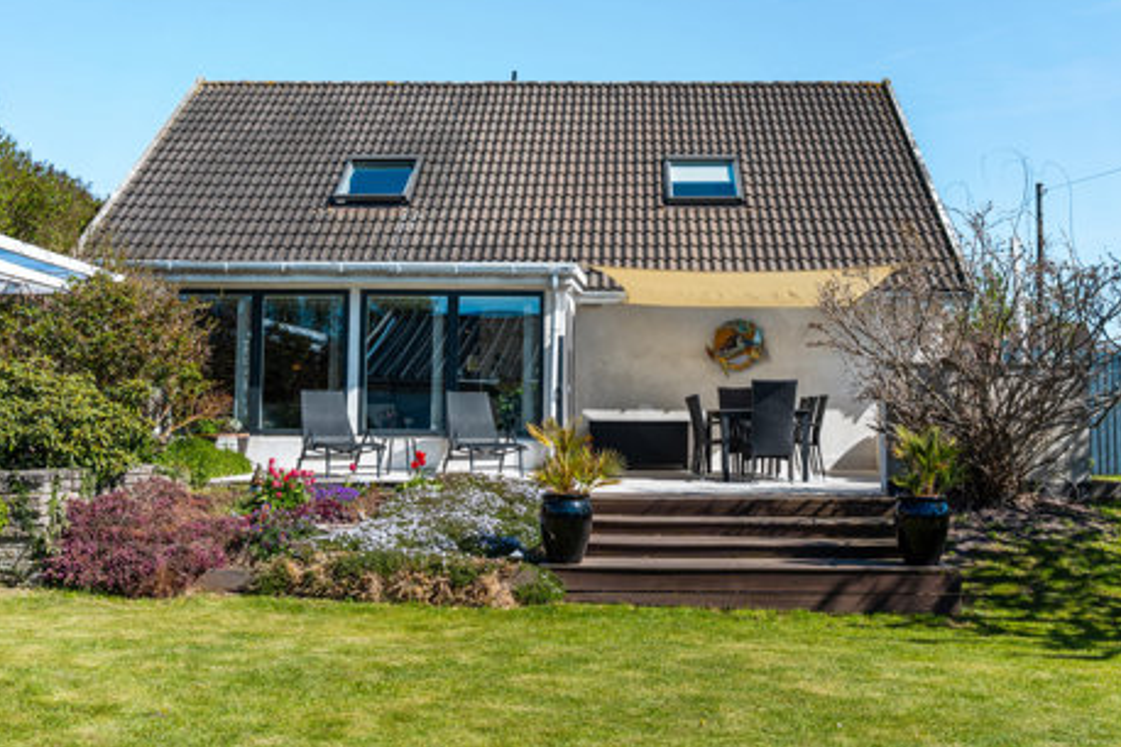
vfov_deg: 35.0
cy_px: 336
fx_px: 1183
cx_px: 612
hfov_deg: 50.6
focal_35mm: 38
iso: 200
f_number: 8
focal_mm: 29
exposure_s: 1/250
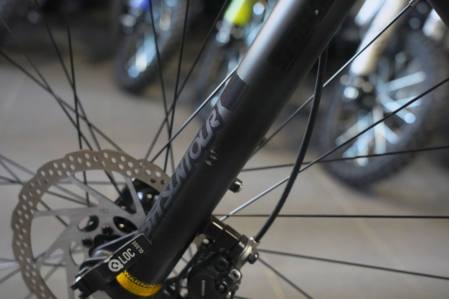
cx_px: 224
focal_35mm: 42
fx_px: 524
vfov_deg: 31.9
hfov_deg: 46.4
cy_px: 150
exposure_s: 1/200
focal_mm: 42
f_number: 5
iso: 10000
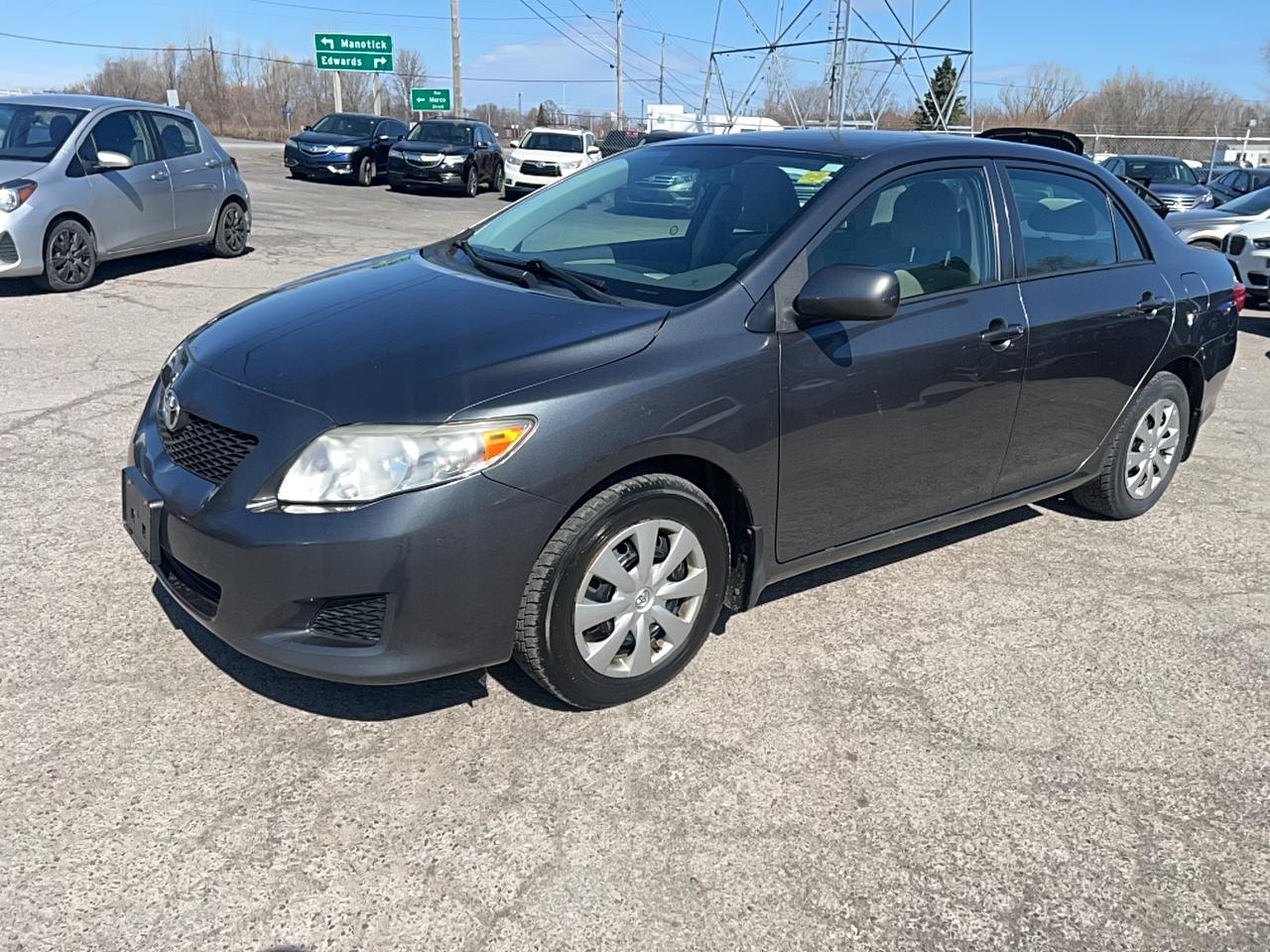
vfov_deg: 53.1
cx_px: 635
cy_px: 476
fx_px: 954
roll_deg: -1.7
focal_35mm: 26
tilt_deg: -17.8
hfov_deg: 67.3
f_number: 1.5
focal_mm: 5.7
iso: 32
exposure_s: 1/8000
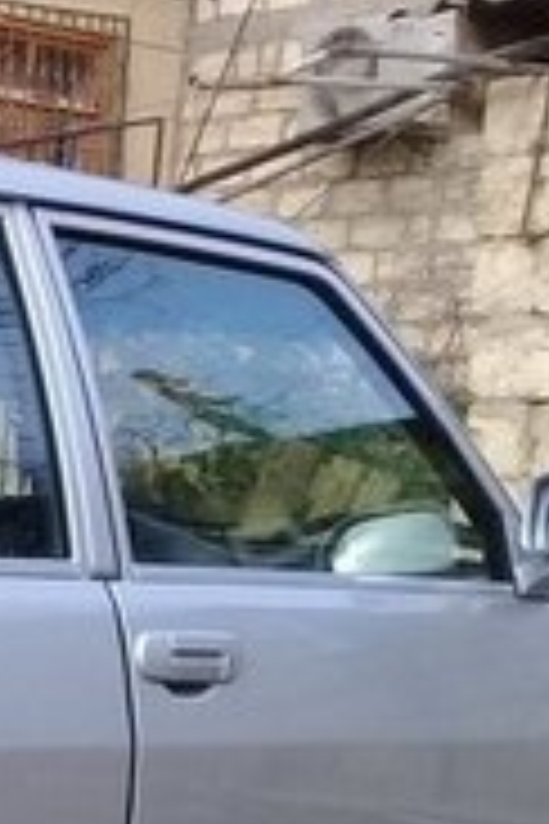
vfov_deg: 17.0
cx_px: -558
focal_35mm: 116
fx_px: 2653
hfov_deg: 10.8
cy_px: 930
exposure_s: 1/286
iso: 50
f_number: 2.2
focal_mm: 3.3
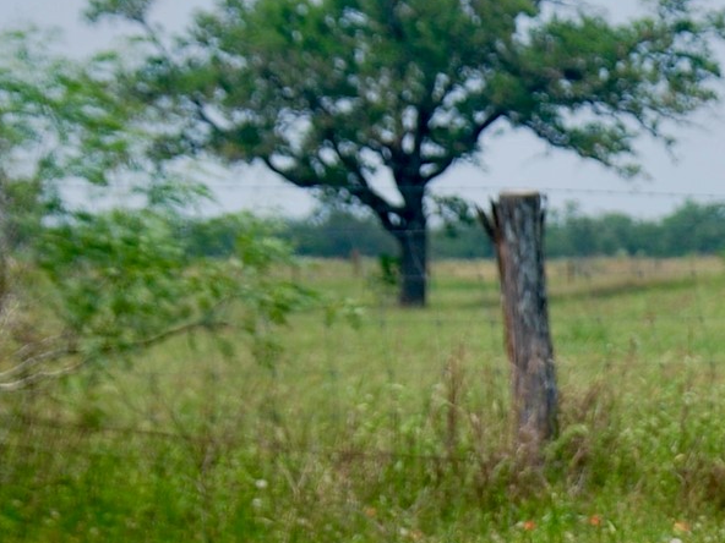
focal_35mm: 344
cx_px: 1160
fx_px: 7200
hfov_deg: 5.7
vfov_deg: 4.3
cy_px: 811
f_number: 5.6
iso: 100
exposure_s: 1/500
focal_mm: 65
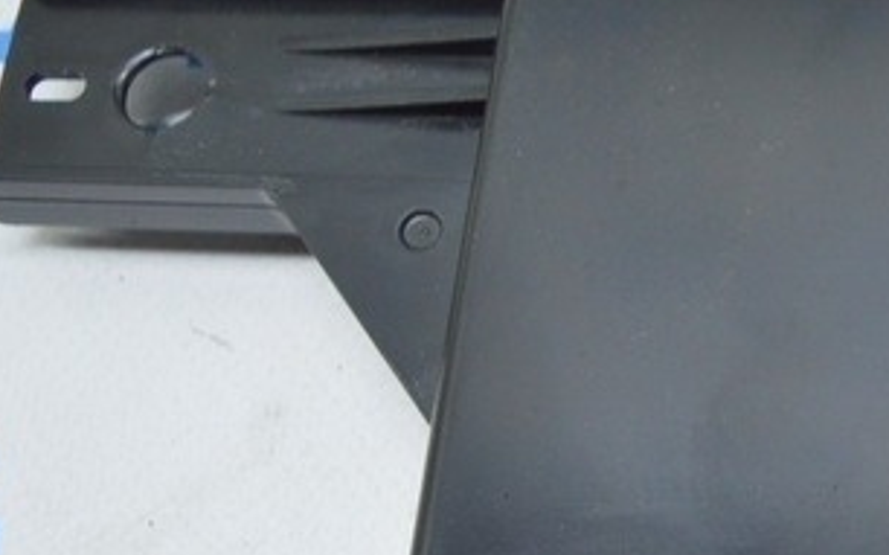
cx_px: 1095
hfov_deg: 20.9
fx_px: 2228
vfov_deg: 14.1
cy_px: 429
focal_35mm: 92
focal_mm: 18
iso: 400
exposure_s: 1/40
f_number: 3.5
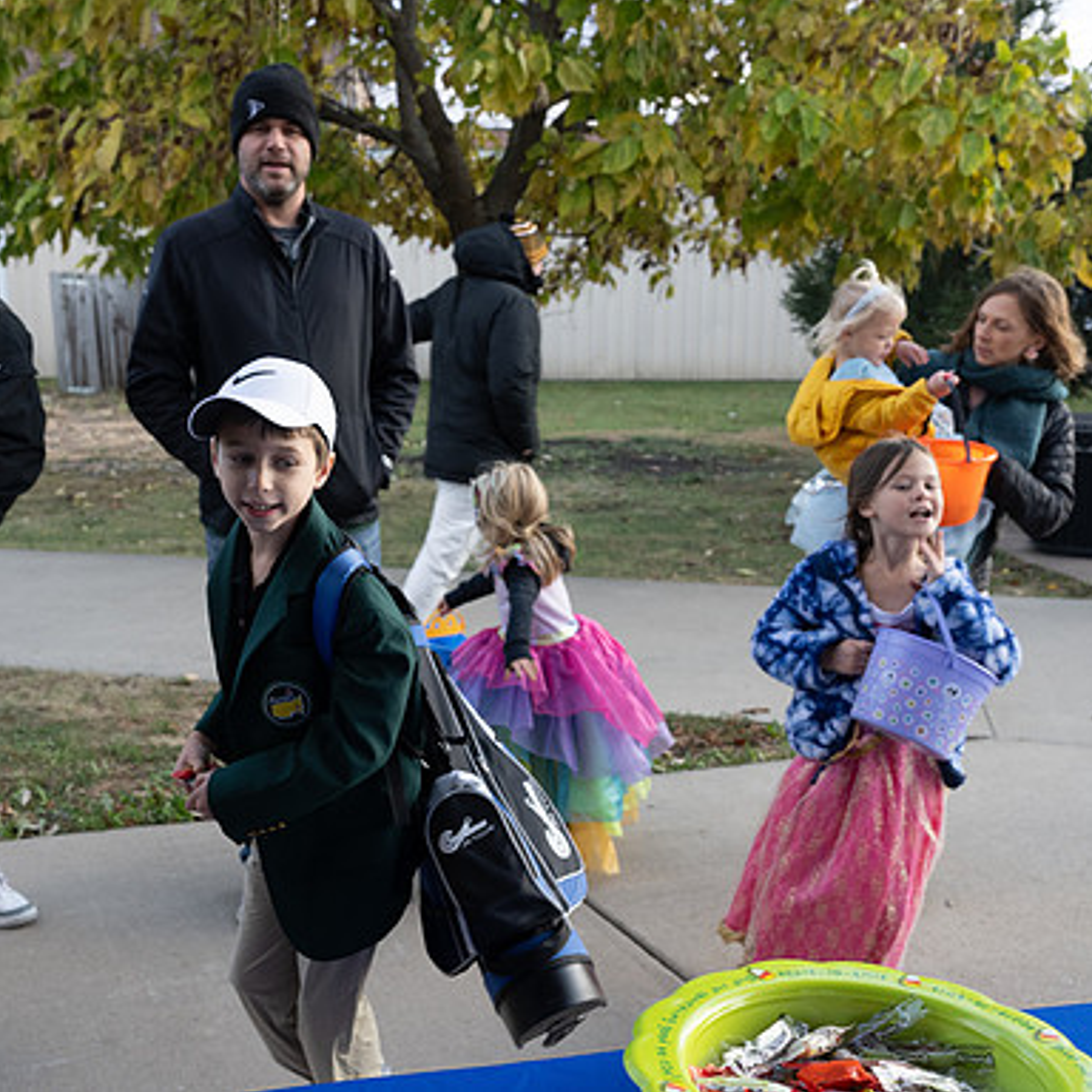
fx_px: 1392
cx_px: 492
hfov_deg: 42.8
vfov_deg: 42.7
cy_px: 619
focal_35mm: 39
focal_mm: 24
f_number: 5
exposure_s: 1/160
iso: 500
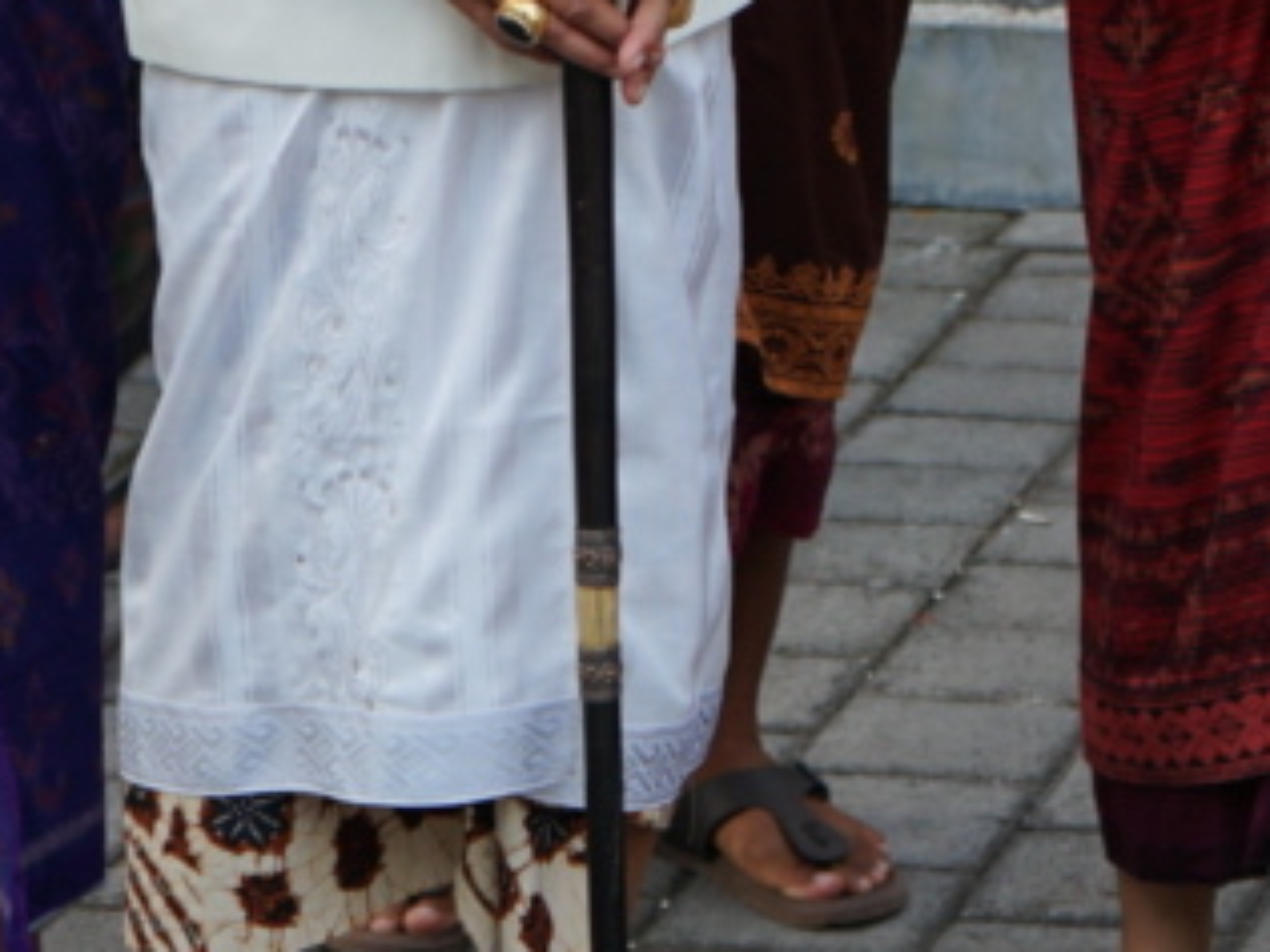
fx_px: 6494
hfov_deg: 11.0
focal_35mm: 177
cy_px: -586
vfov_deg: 8.2
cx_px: 1354
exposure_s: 1/60
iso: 125
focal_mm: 36
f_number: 4
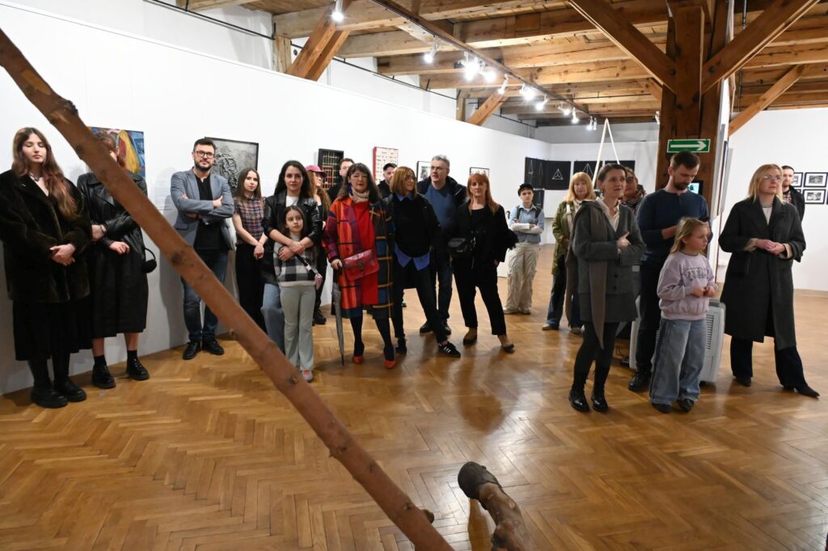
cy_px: 276
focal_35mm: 24
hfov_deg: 73.8
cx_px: 414
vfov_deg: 53.1
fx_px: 552
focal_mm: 24
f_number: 5
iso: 10000
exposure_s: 1/100
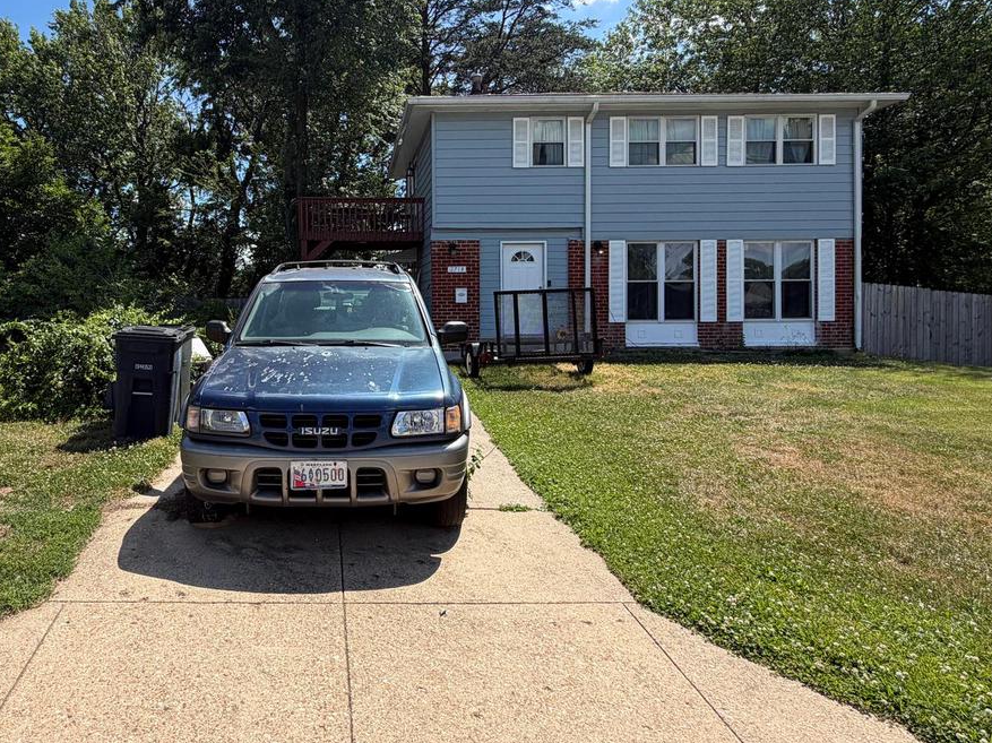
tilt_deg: -0.9
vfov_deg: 58.5
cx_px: 357
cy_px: 308
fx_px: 659
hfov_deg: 72.4
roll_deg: +0.4
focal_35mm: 23
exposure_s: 1/820
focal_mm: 2.22
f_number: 2.2
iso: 20
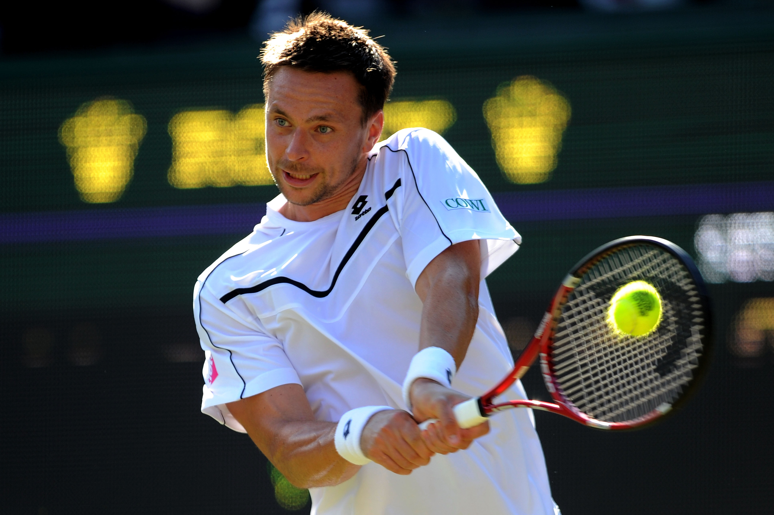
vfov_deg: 3.4
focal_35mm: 400
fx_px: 8594
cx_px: 387
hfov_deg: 5.2
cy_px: 258
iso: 400
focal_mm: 400
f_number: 3.2
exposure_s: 1/1600
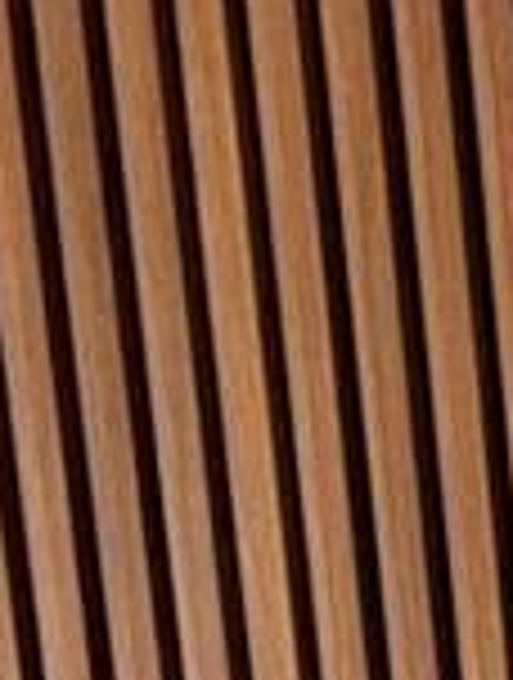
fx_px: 2184
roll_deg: +0.2
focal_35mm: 111
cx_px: 1917
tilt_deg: -7.2
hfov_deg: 8.5
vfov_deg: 16.7
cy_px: 892
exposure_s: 1/120
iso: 320
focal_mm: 2.22
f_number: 2.2
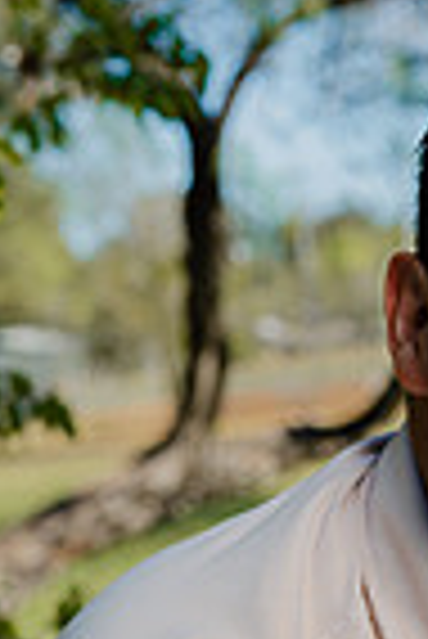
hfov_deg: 8.6
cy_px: 626
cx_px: 590
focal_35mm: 158
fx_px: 2811
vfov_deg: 12.8
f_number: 5.6
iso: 64
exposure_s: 1/200
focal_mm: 50
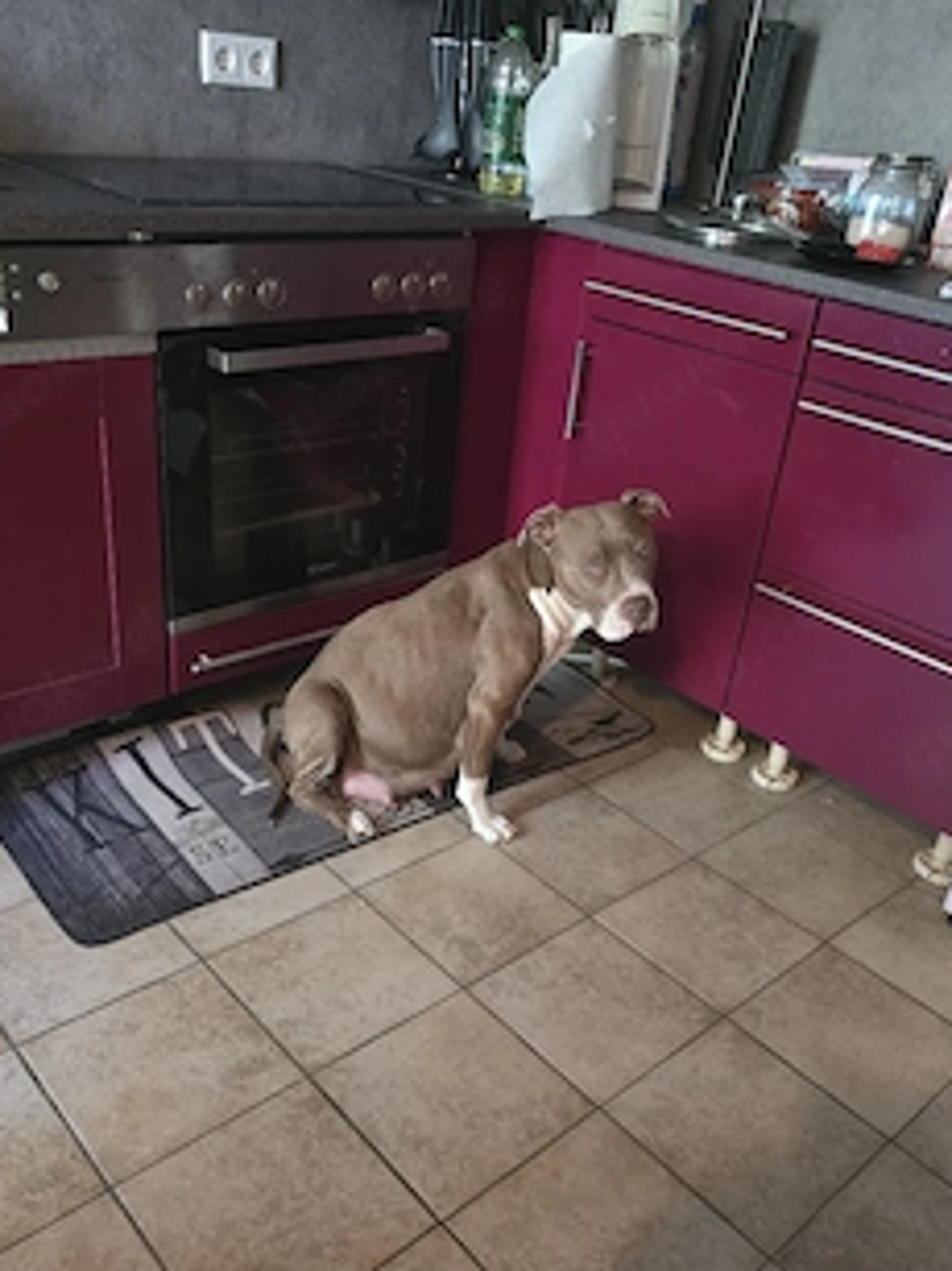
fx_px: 1101
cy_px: 729
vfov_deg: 59.7
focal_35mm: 30
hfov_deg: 46.8
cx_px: 476
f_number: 1.7
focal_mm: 6.3
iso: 1600
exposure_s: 1/50.3
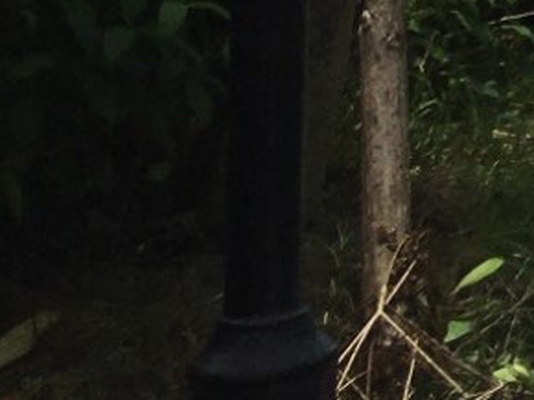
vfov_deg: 6.3
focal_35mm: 205
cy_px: -1014
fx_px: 3160
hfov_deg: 7.9
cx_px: 1755
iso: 25
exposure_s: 1/2481
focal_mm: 4.15
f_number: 2.2
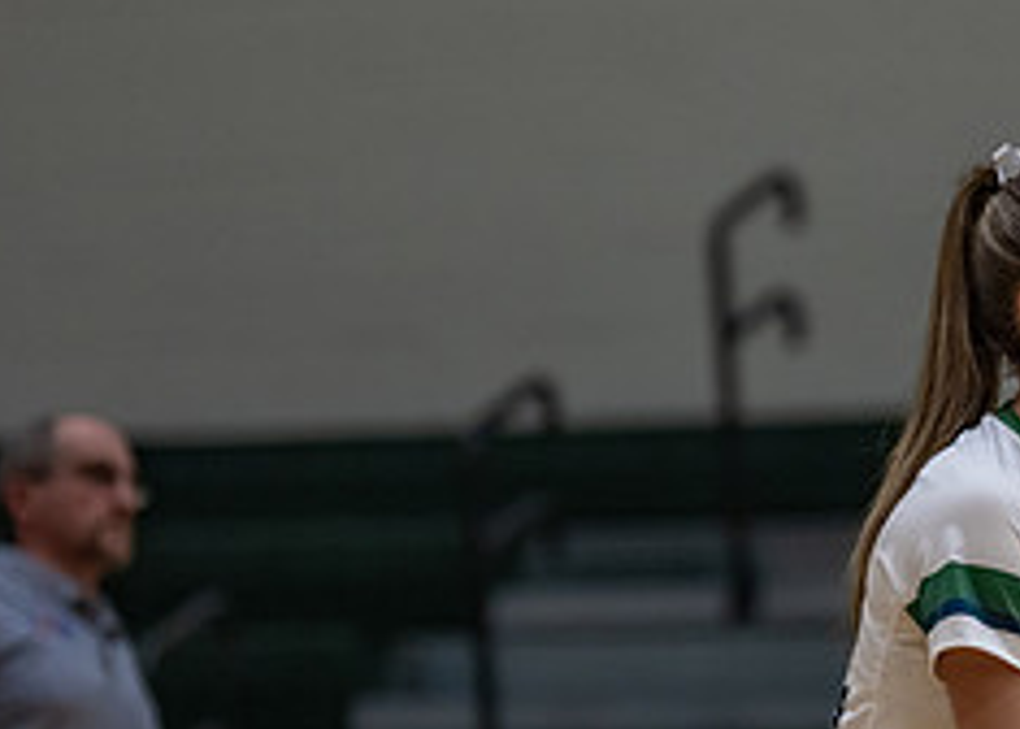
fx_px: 11069
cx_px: 972
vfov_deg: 3.8
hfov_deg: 5.3
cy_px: 638
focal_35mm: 382
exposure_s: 1/1000
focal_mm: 148
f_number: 2.8
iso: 2500
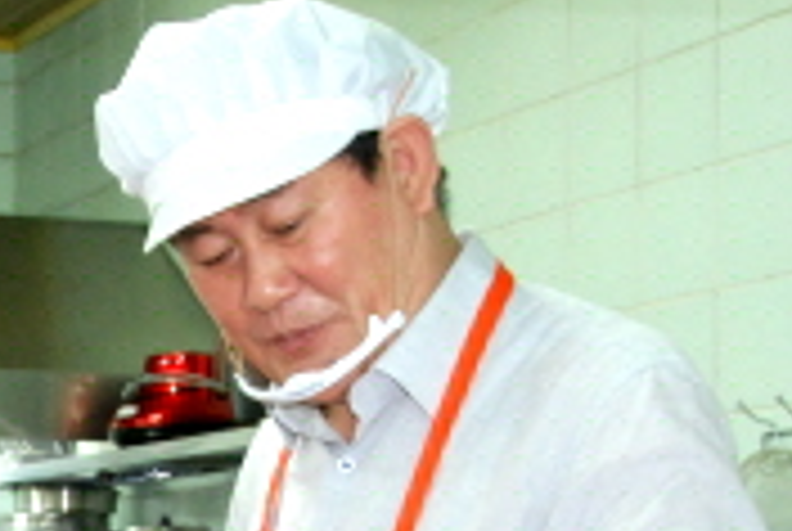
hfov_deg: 19.1
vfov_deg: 13.2
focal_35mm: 102
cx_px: -90
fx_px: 2248
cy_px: 596
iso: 1250
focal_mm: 24
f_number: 5.6
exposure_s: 1/60
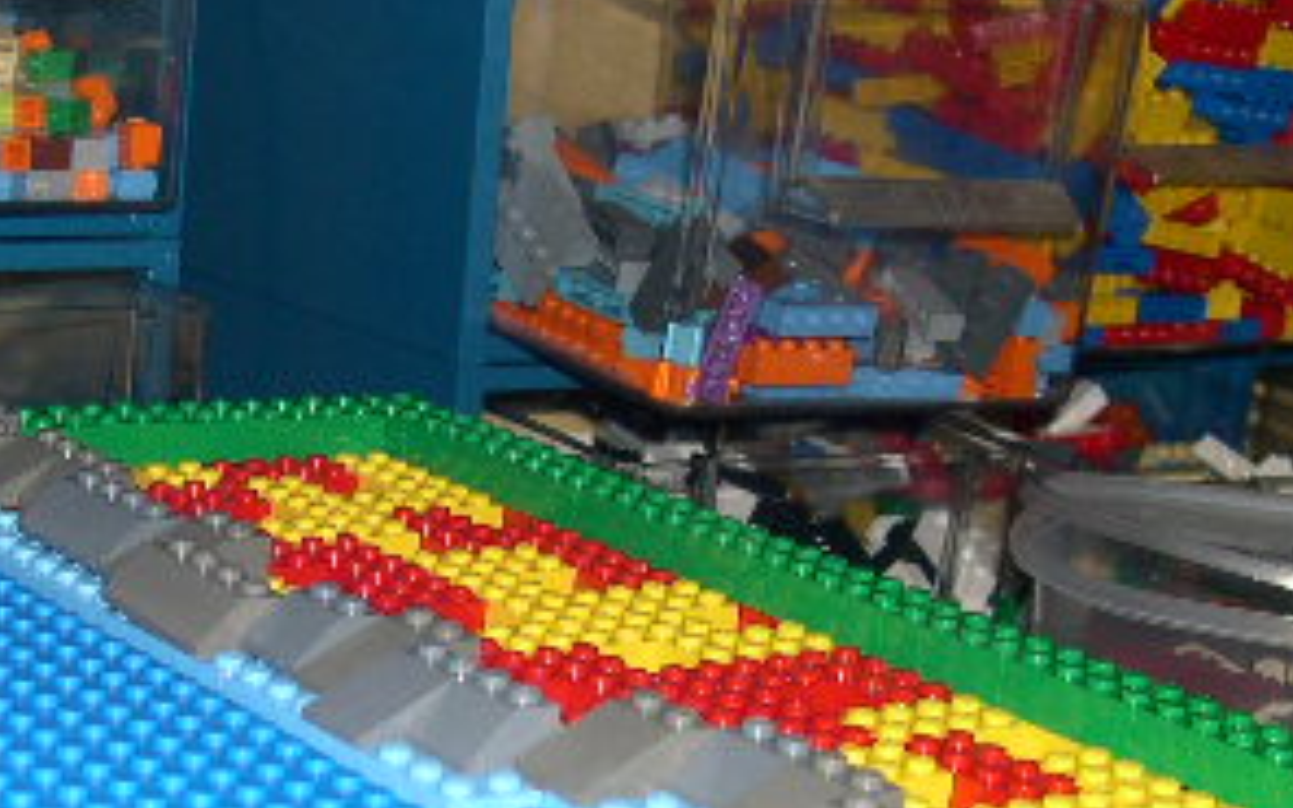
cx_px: 301
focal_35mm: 87
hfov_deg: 23.5
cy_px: 581
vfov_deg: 15.0
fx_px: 3066
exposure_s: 1/60
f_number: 2.8
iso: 100
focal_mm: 8
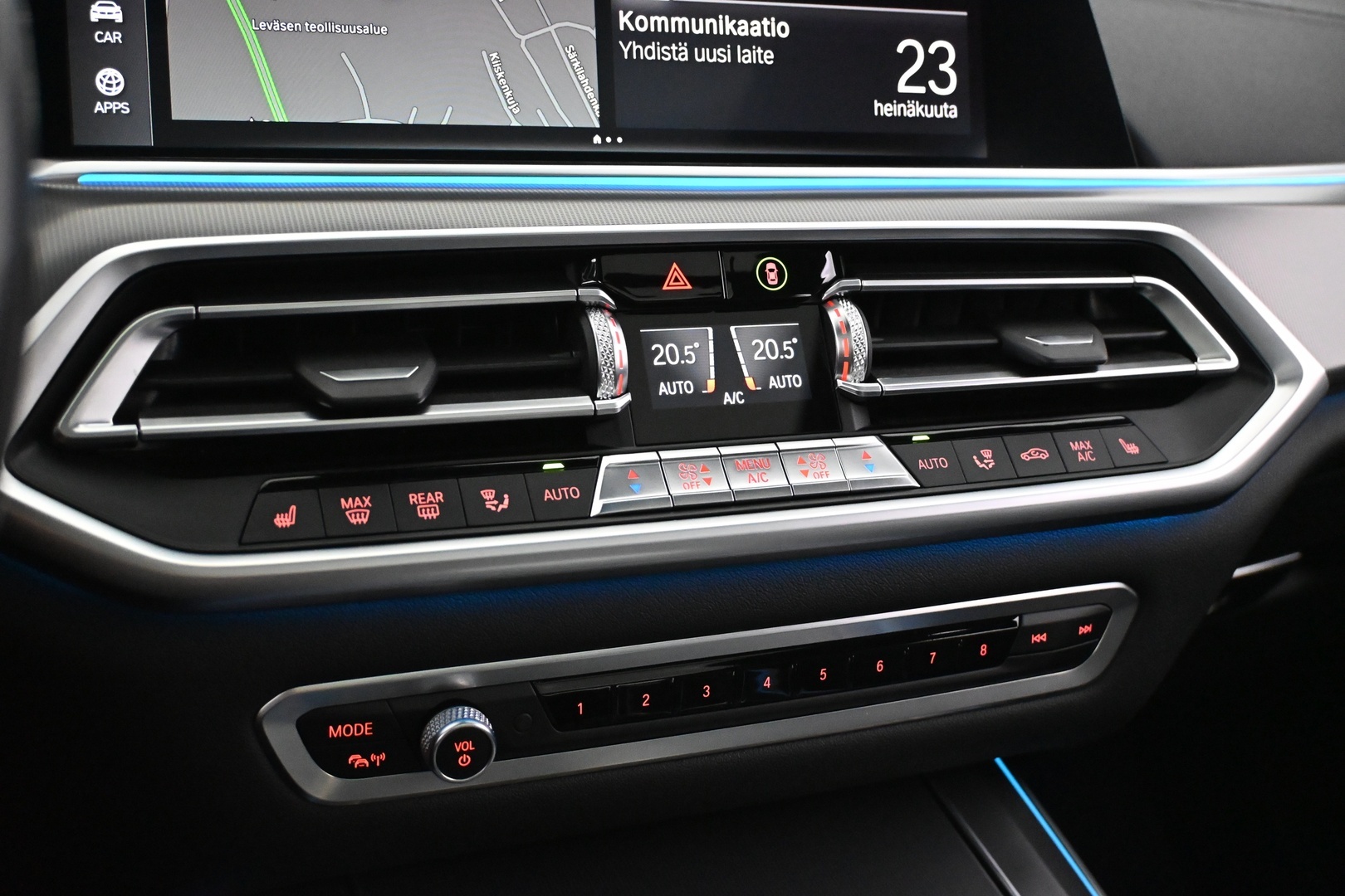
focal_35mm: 41
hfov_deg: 47.2
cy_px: 448
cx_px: 672
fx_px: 1541
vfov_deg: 32.4
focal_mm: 27.5
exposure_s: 1/60
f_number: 4.5
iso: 7200
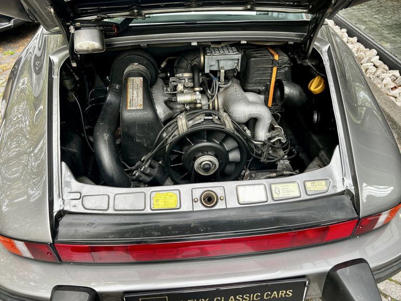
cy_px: 150
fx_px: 301
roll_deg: -2.0
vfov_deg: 53.1
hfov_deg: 67.3
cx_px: 200
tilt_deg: -38.5
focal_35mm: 26
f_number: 1.5
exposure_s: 1/301
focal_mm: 5.7
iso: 50
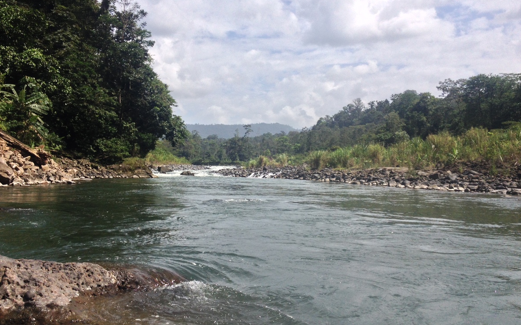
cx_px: 264
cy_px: 147
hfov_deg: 51.5
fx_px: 539
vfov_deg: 33.5
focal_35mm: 38
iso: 50
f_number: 2.4
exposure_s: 1/2762
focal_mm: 4.28
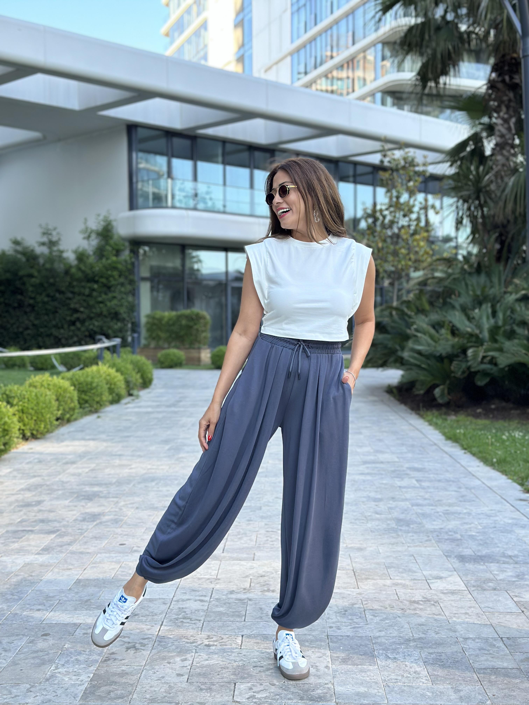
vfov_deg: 39.7
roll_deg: -0.2
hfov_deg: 30.3
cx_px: 264
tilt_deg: -1.5
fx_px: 978
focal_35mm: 48
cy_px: 352
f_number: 1.78
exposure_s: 1/546
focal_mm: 6.86
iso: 80
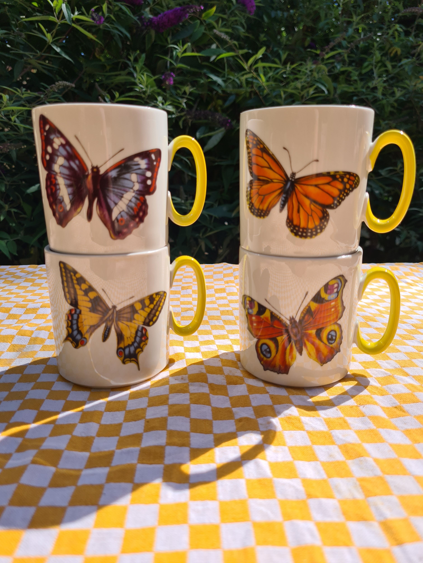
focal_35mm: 26
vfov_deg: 67.3
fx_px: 424
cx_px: 212
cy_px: 282
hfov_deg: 53.1
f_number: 1.8
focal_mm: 5.4
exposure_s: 1/2536
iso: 50
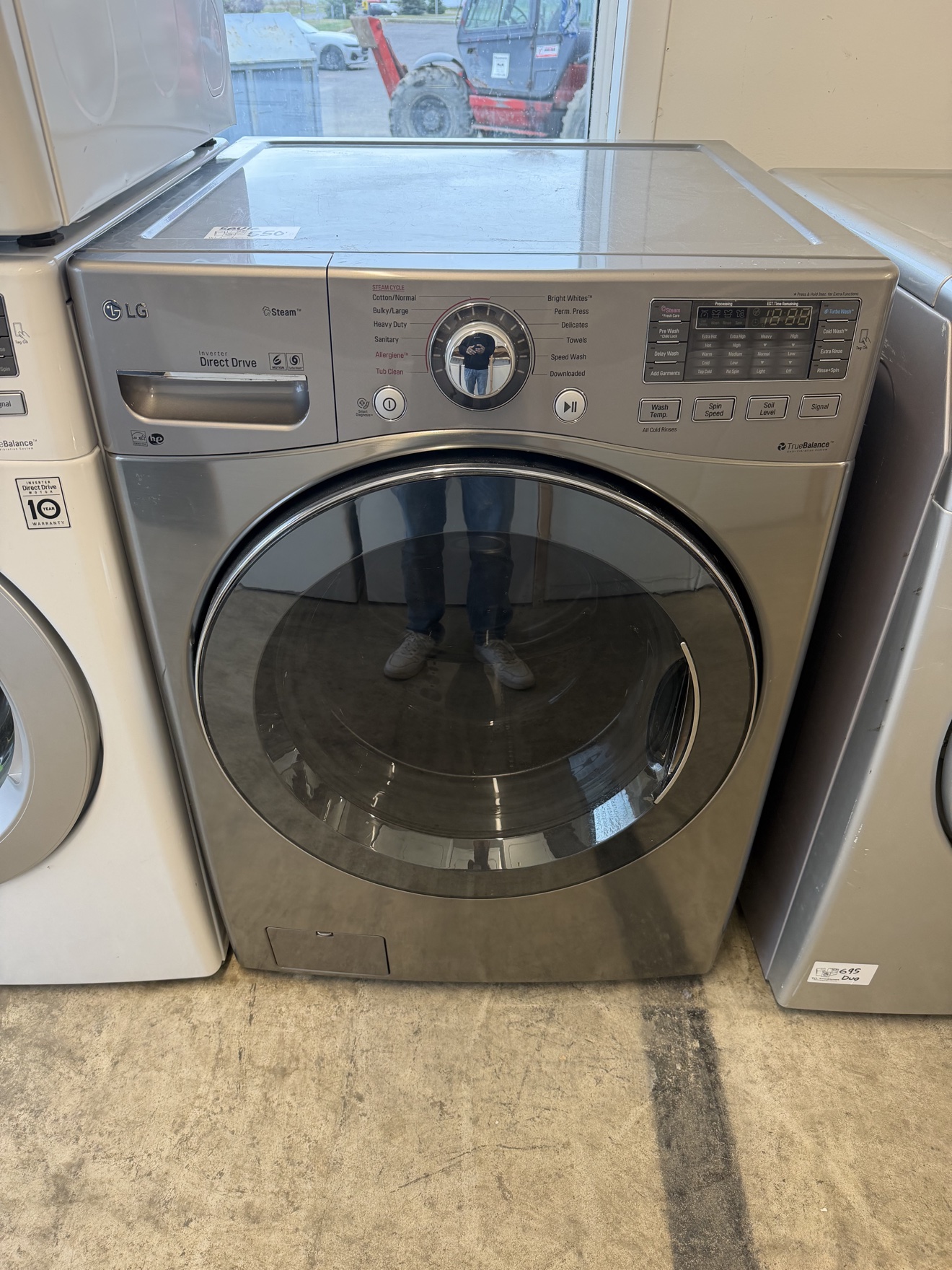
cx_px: 476
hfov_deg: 56.8
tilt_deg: -36.4
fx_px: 880
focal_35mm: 24
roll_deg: -1.5
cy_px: 635
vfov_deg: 71.6
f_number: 1.78
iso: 200
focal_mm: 6.76
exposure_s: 1/119
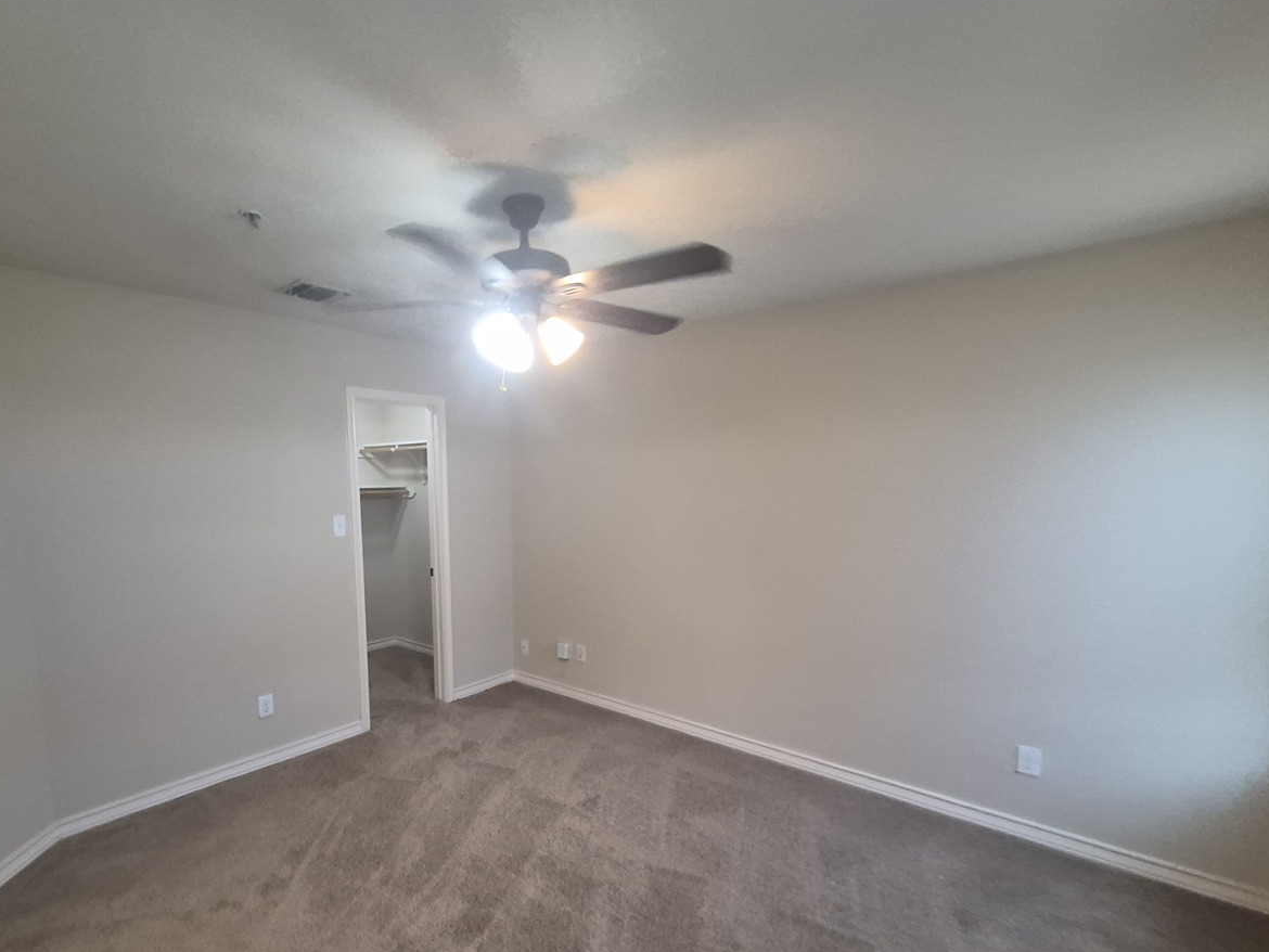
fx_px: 587
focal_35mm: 16
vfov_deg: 77.4
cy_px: 561
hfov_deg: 93.6
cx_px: 529
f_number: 2.2
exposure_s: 1/60
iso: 400
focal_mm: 1.74
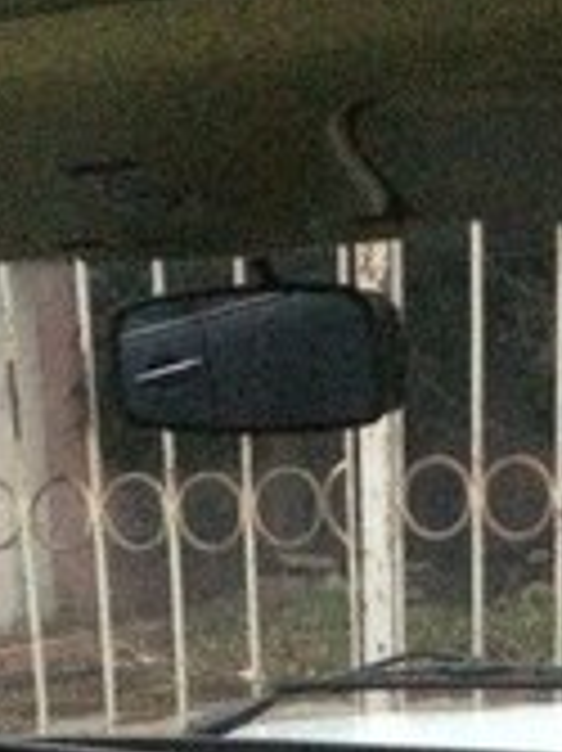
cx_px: 355
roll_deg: +0.9
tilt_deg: -19.8
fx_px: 1864
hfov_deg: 17.1
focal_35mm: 86
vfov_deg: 20.2
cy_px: 1058
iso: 1600
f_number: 2.2
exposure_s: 1/17
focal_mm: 4.15
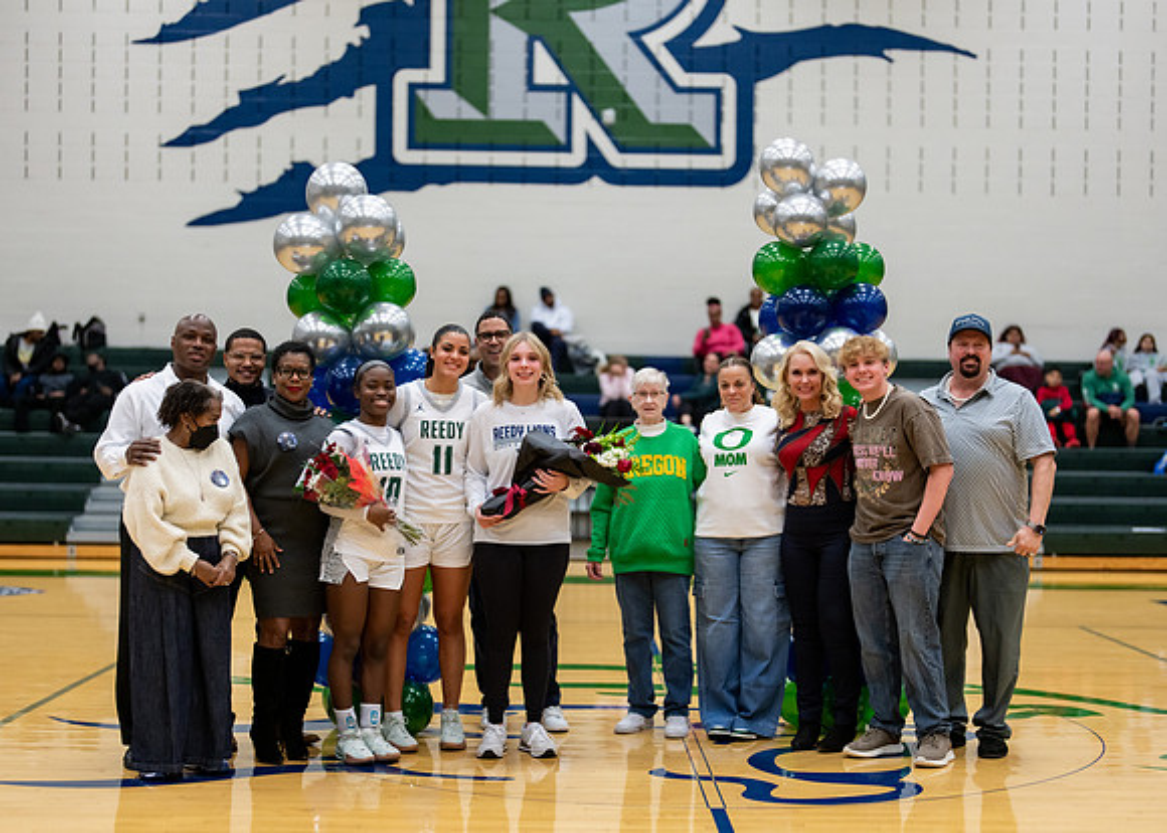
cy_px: 460
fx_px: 1917
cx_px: 604
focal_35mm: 58
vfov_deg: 24.5
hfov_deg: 33.9
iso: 800
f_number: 1.2
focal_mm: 50
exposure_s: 1/1250
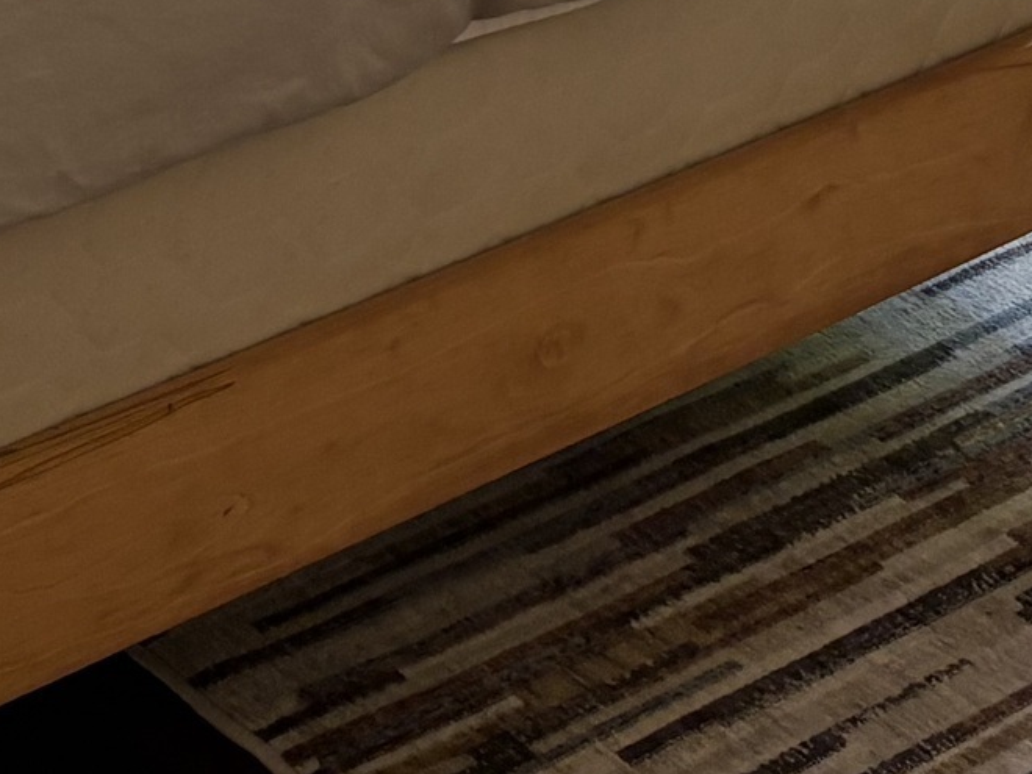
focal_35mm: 121
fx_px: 3607
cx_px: 317
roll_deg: +0.4
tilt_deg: -9.3
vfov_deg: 10.6
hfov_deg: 16.2
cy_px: -1024
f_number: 1.6
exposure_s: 1/60
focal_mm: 5.96
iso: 125
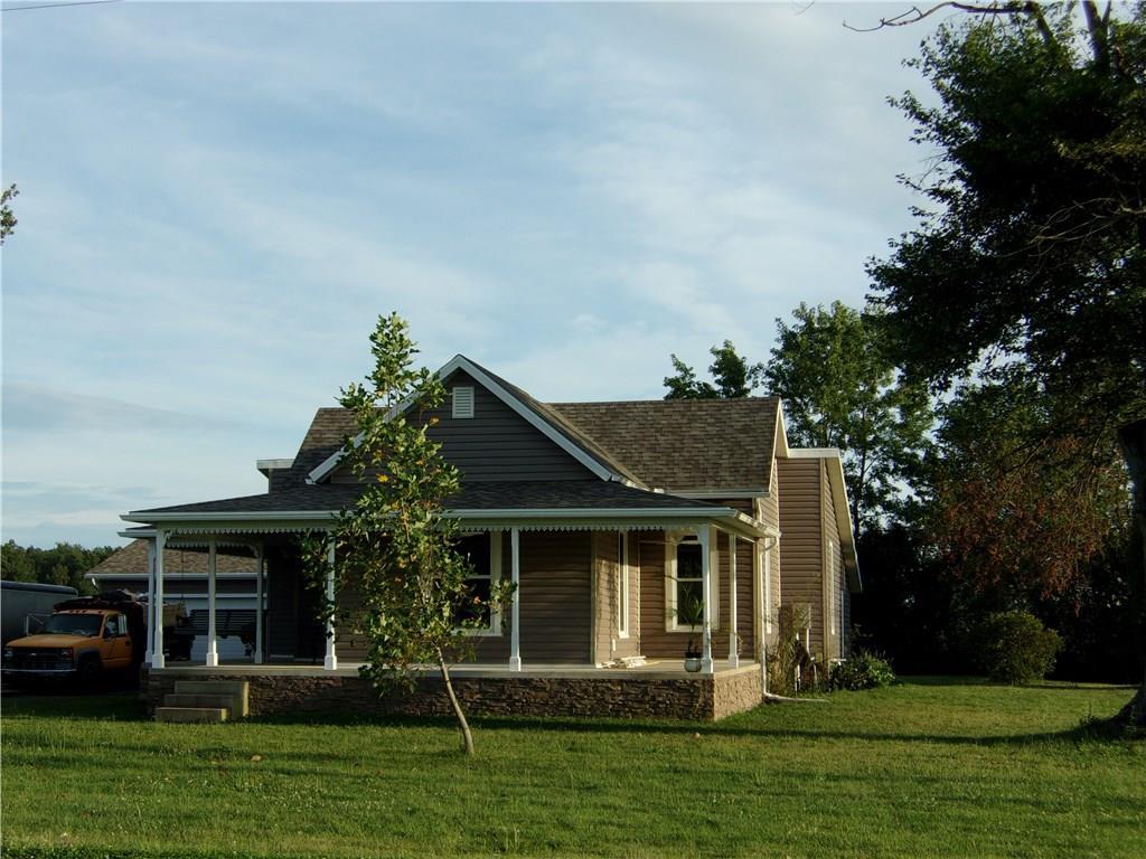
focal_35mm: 53
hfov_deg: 36.2
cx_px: 573
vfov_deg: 27.5
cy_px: 430
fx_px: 1755
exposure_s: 1/420
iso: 80
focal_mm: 9.4
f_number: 4.2
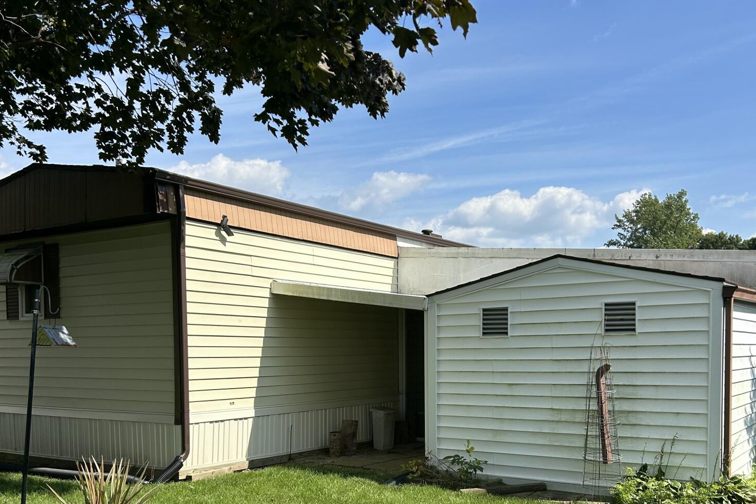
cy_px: 386
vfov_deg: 35.0
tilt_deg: -2.9
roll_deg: +0.2
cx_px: 378
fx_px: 777
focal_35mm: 37
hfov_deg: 51.9
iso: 50
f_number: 1.5
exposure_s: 1/3831
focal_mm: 5.7
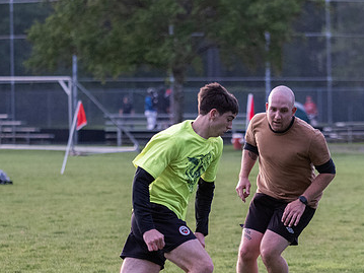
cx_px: 250
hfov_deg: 6.5
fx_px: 3227
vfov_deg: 4.8
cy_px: 211
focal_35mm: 307
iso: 2000
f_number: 2.8
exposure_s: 1/1000
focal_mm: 95
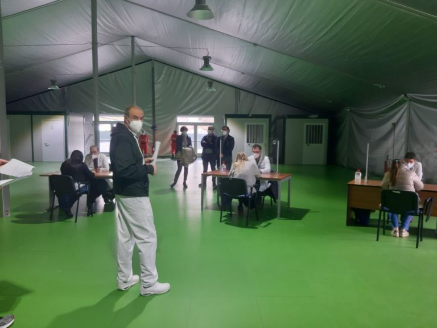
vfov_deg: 51.4
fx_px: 341
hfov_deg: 65.3
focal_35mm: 27
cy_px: 164
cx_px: 218
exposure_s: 1/50
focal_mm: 3.93
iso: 125
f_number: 1.7
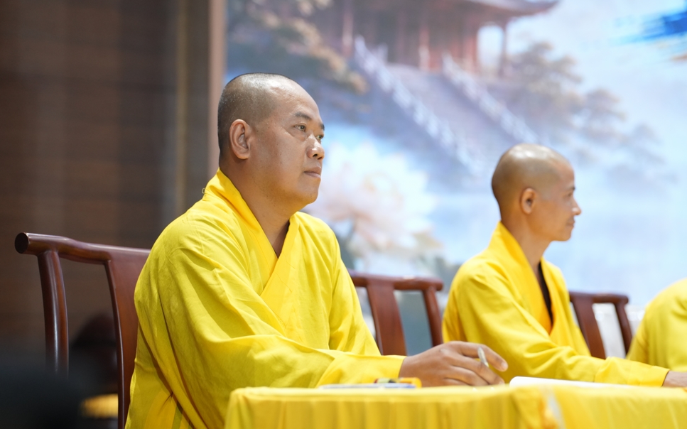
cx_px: 346
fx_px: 1404
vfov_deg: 17.4
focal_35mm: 75
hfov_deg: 27.5
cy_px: 214
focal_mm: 73
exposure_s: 1/160
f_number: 2.5
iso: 2500
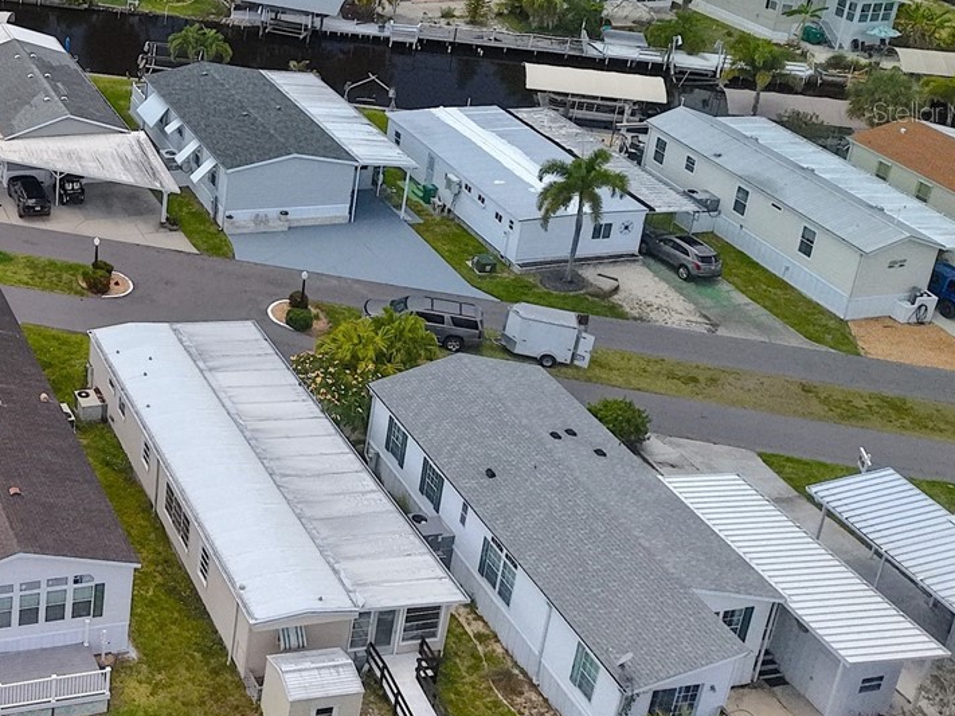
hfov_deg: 31.8
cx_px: -75
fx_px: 1490
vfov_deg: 26.4
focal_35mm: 54
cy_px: 111
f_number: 1.8
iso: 800
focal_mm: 8.67
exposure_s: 1/8000
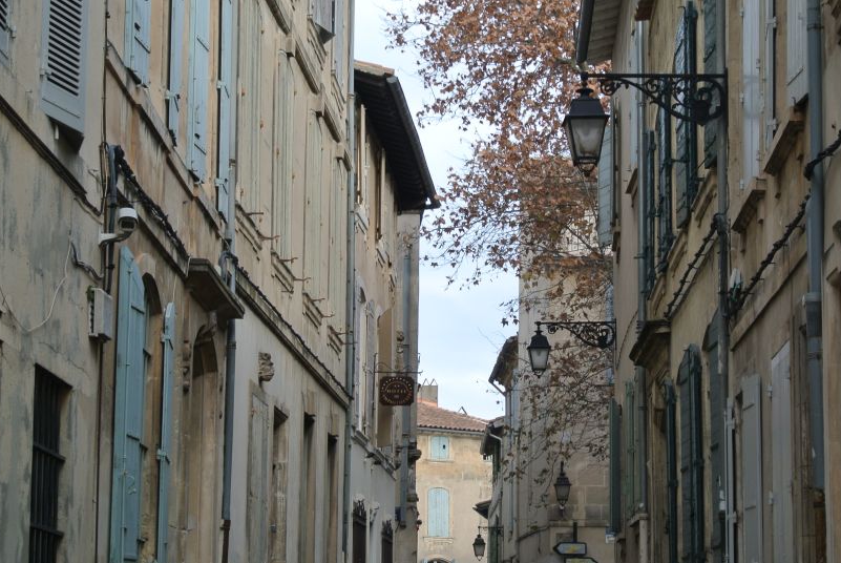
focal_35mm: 92
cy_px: 359
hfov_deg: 22.1
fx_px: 2152
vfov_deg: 14.9
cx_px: 470
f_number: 5.6
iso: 100
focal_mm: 26.7
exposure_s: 1/125
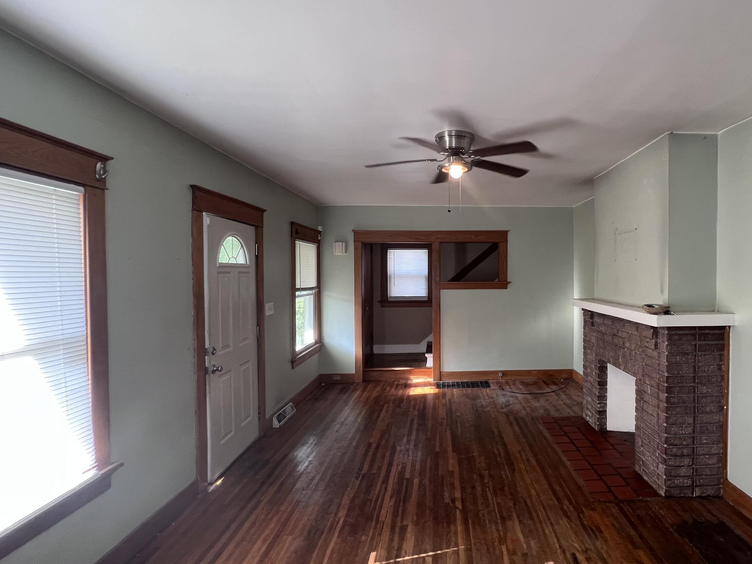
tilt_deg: -2.6
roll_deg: +0.6
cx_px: 463
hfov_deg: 89.5
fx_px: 369
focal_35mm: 17
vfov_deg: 74.7
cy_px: 282
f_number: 1.8
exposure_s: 1/60
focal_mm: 1.57
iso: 125
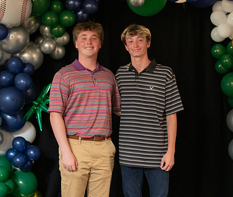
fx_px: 537
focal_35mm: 76
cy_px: 105
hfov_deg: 24.5
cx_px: 112
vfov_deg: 20.9
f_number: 1.2
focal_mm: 50
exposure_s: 1/320
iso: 1600
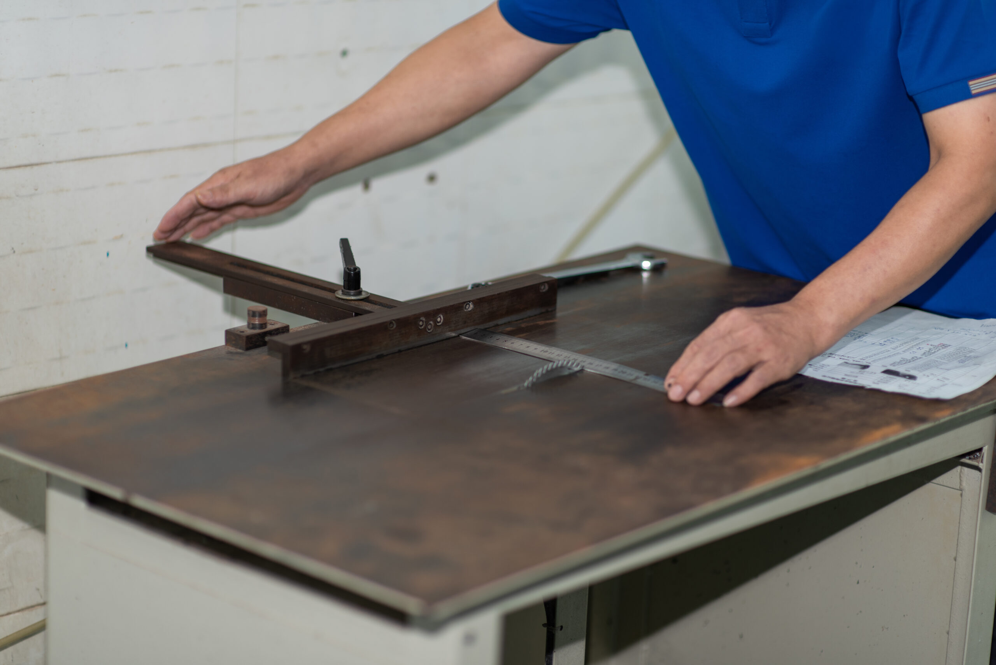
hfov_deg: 23.9
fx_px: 2352
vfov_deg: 16.1
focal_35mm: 85
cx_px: 498
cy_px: 332
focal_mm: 85
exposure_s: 1/200
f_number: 1.8
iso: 200
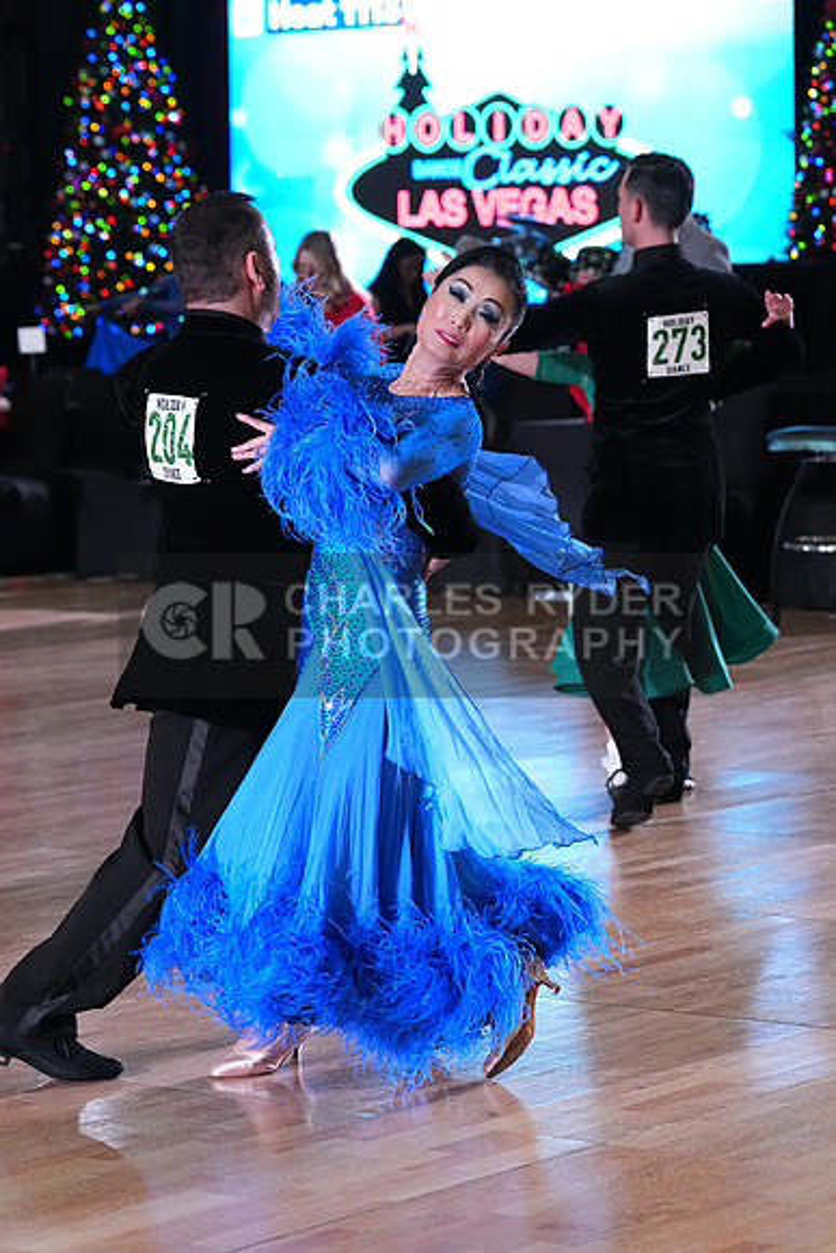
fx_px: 4351
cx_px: 418
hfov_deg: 11.0
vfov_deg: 16.4
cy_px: 626
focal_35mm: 125
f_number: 6.3
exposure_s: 1/400
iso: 10000
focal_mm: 125
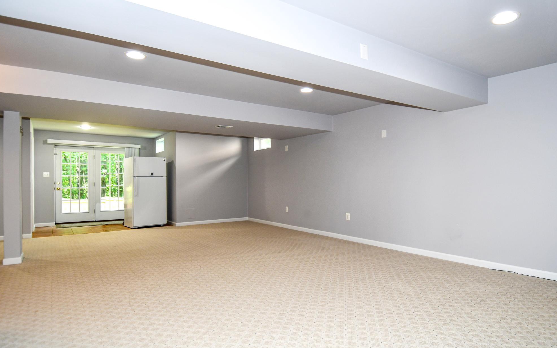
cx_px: 276
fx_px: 288
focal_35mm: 19
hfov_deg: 88.0
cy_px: 186
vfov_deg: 62.2
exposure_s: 1/60
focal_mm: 12
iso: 320
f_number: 4
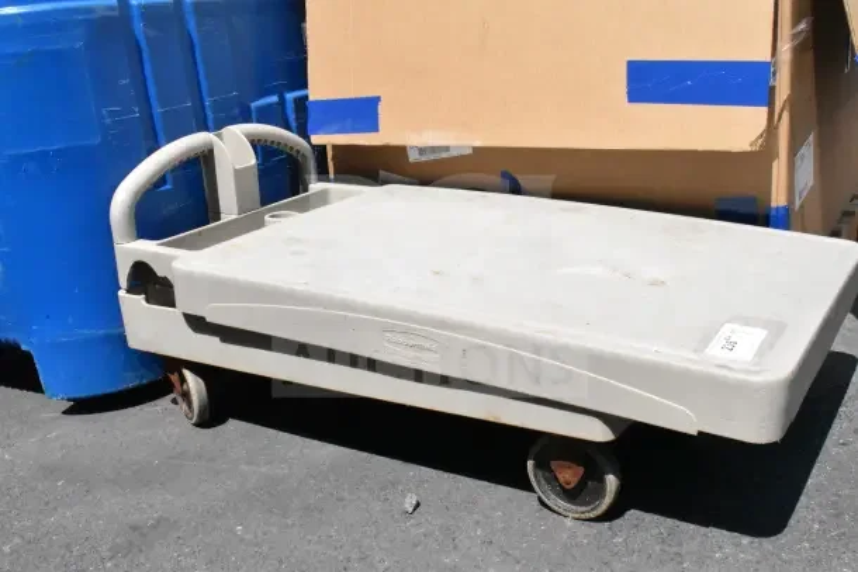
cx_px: 429
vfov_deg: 35.5
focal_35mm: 38
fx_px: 894
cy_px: 286
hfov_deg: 51.3
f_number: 22
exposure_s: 1/2000
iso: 6400
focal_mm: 25
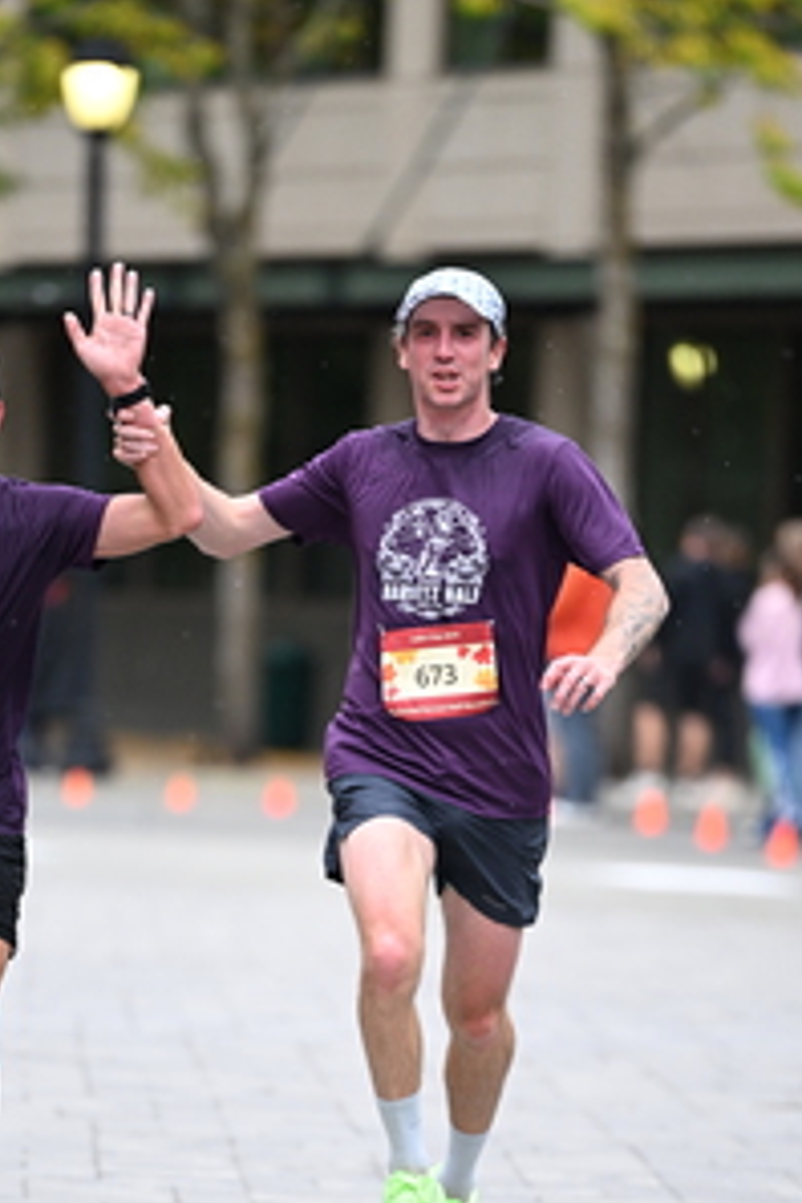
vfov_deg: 5.6
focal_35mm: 370
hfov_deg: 3.7
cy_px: 903
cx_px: 342
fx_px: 12363
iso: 1250
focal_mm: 200
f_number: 2.8
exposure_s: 1/1250
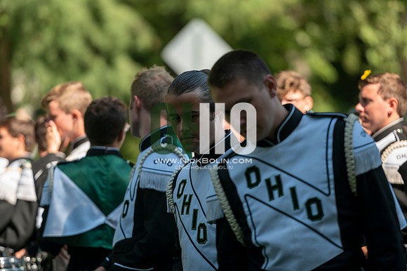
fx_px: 2260
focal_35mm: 200
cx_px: 204
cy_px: 136
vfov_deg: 6.9
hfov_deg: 10.3
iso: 160
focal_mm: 200
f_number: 2.8
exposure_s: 1/800
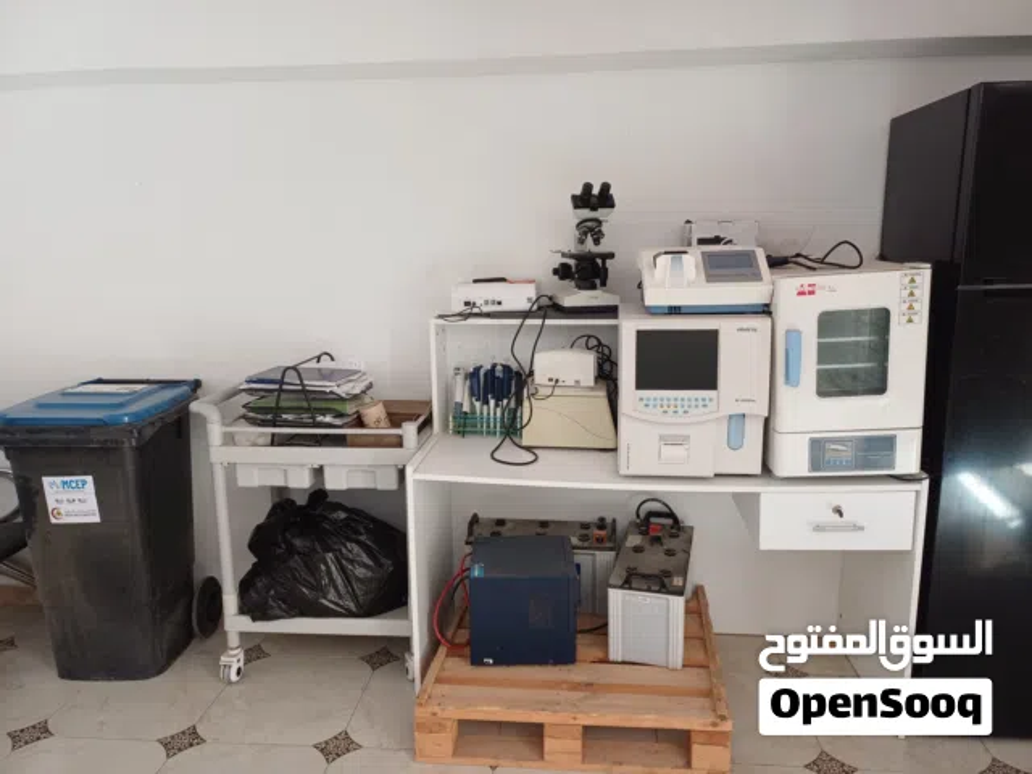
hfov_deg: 69.4
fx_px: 745
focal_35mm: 25
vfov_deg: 54.9
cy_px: 387
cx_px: 516
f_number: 1.8
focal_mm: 4.65
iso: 160
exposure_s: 1/50
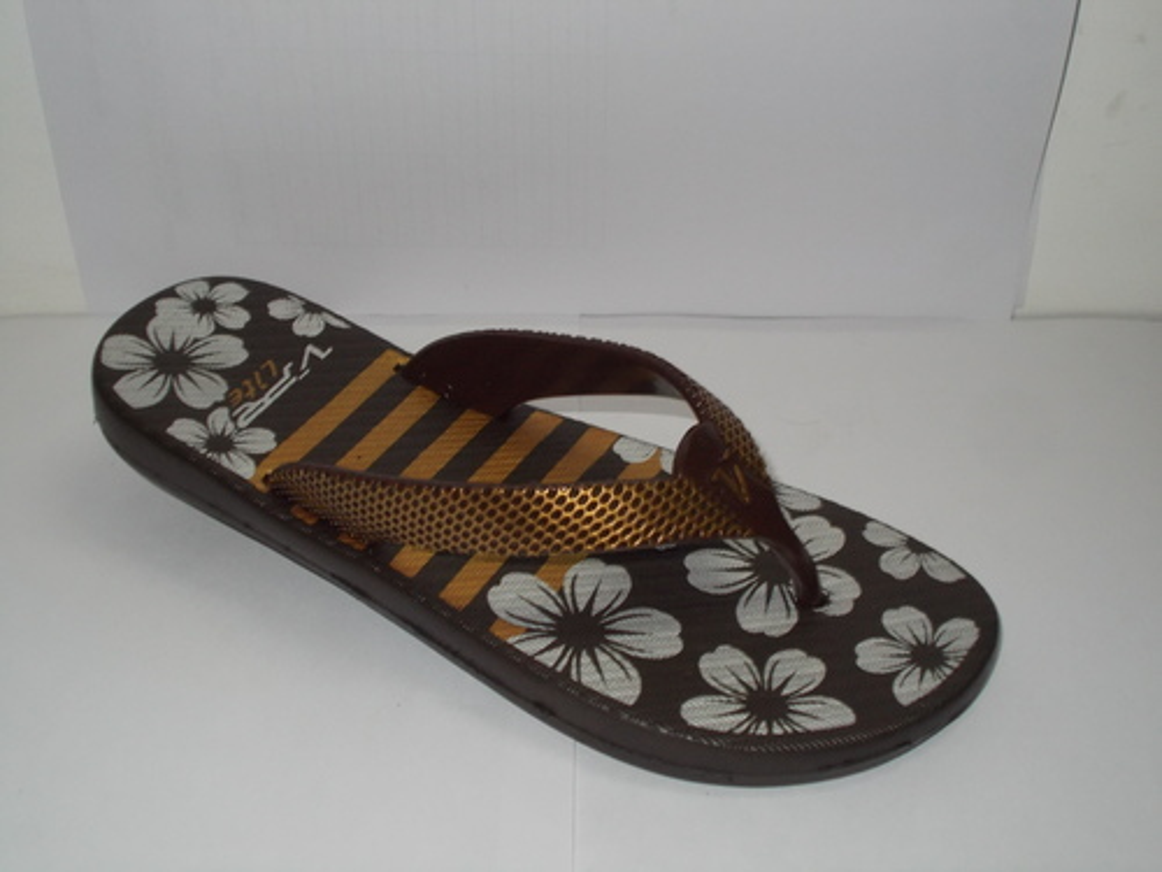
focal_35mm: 44
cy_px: 436
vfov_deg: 32.9
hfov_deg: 42.9
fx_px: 1477
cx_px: 581
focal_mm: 7.9
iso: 200
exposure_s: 1/30
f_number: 4.2
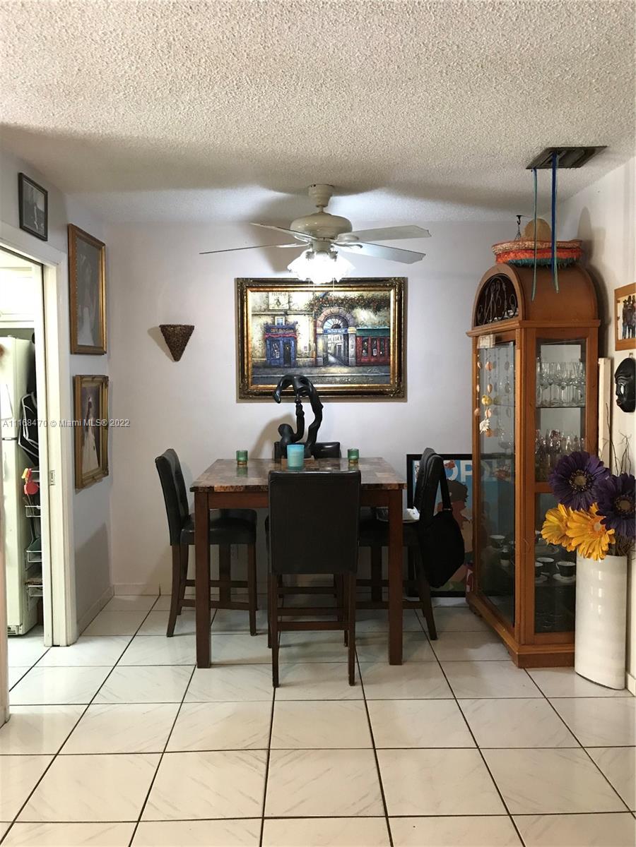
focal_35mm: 28
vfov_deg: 63.4
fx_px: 686
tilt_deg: -3.1
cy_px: 424
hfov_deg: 49.7
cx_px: 318
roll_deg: +0.2
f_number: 1.8
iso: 80
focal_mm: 3.99
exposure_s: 1/15
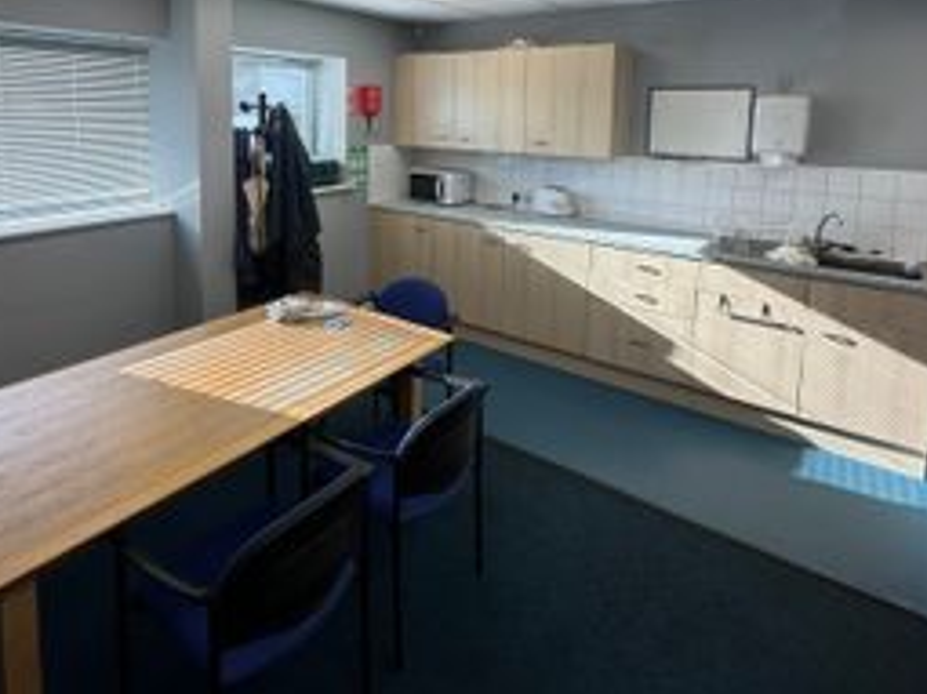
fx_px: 589
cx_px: 411
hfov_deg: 76.1
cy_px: 167
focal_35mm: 22
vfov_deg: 57.7
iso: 40
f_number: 2.2
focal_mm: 2.22
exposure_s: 1/100
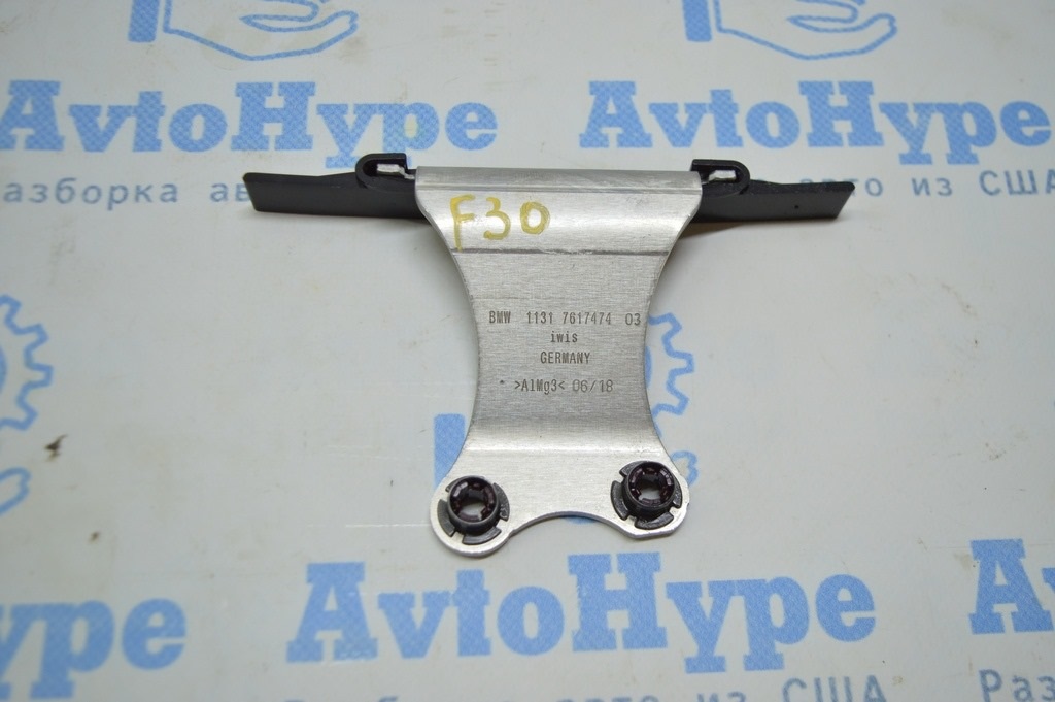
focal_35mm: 36
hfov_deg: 53.2
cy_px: 351
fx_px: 1054
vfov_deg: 36.8
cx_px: 528
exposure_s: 1/100
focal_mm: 24
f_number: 4
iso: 400
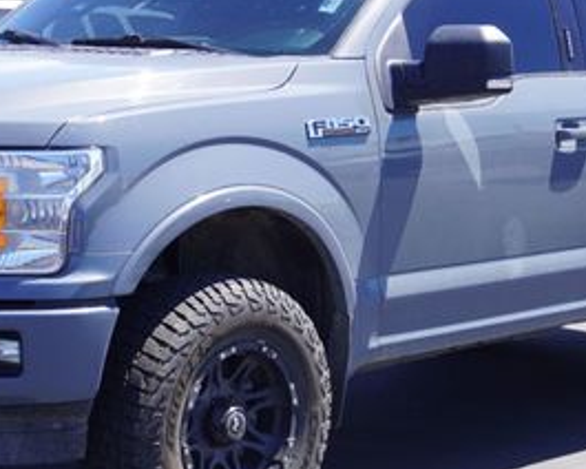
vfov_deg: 15.1
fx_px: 1769
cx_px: 283
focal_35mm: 102
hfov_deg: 18.8
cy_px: 270
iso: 100
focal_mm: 30
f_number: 8
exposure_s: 1/100
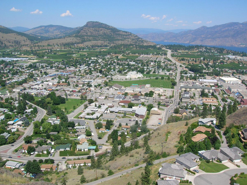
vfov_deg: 41.7
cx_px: 124
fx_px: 242
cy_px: 92
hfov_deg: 54.0
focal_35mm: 34
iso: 50
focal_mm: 5.7
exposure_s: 1/396
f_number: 4.9
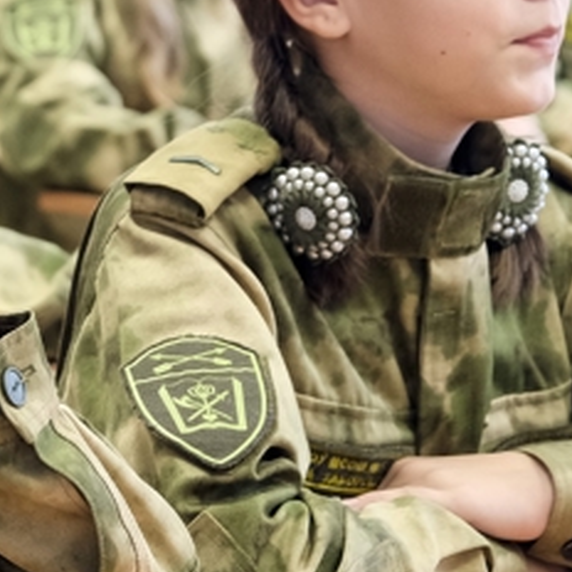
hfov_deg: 7.2
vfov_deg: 7.2
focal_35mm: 242
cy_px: 247
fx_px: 4524
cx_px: -74
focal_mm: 58.6
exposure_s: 1/85
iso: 2000
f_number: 4
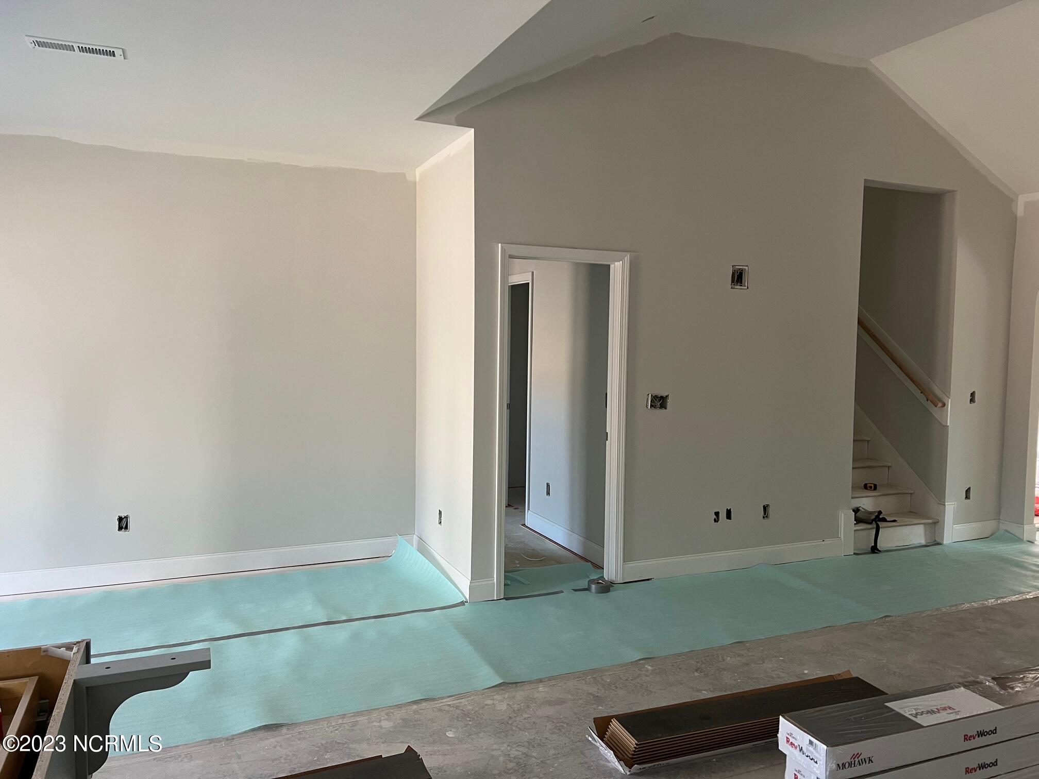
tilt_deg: -3.8
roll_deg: -0.3
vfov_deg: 53.1
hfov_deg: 67.3
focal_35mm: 26
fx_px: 780
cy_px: 390
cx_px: 520
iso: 125
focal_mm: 5.7
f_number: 1.5
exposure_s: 1/85
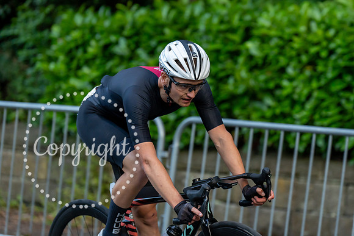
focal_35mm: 174
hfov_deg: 11.8
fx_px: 1709
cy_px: 86
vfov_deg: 7.9
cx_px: 225
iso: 2500
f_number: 2.8
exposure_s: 1/1000
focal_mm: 137
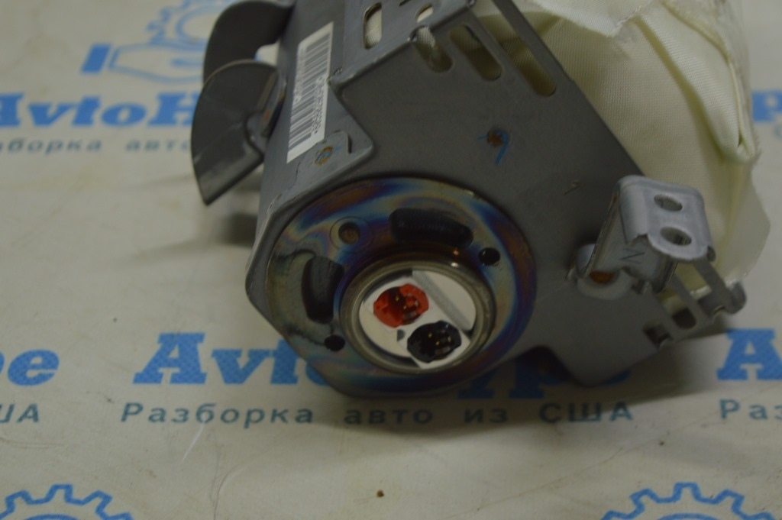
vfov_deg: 16.5
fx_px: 1791
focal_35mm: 82
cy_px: 260
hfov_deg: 24.6
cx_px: 391
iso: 400
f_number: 5.6
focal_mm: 55
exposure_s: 1/50
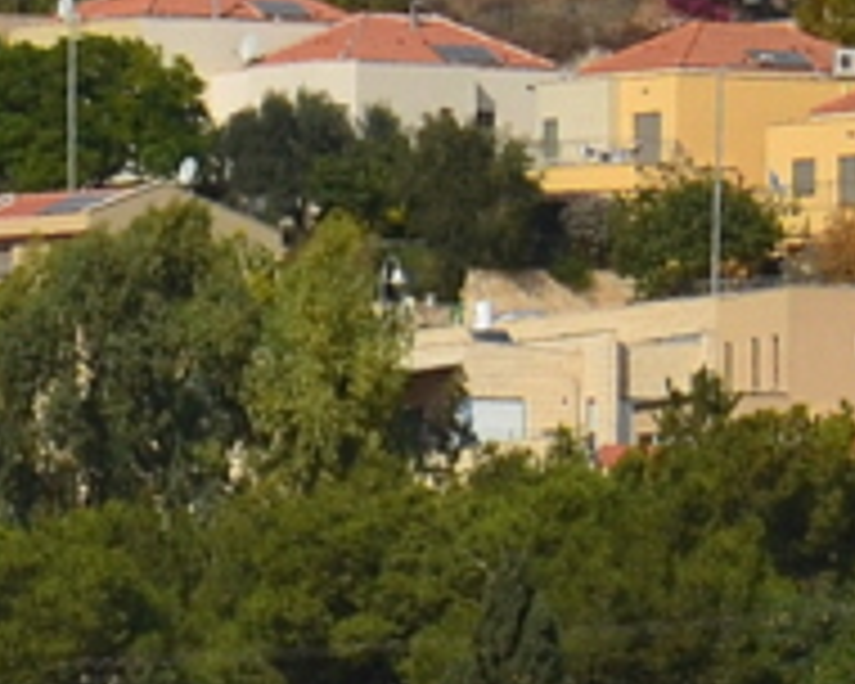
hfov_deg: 2.9
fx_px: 16877
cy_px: 891
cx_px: -436
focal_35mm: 667
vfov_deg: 2.3
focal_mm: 75
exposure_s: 1/500
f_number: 11
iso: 180
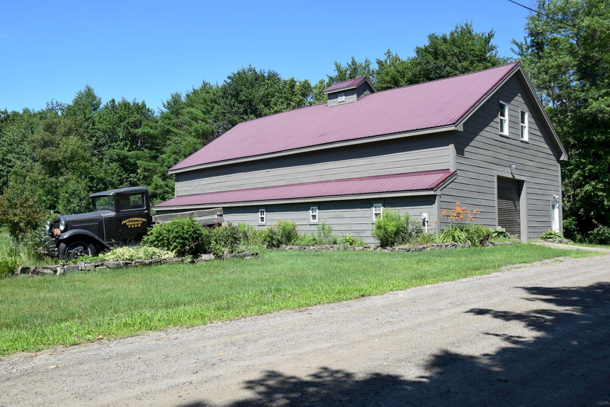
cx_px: 305
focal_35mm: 33
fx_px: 559
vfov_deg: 40.0
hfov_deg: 57.2
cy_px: 204
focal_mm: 22
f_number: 9
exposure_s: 1/320
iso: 200
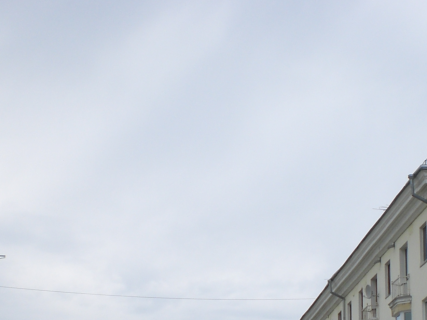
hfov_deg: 21.9
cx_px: 291
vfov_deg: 16.2
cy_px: 332
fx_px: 1098
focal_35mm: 89
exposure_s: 1/250
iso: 50
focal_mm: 6.3
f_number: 4.4
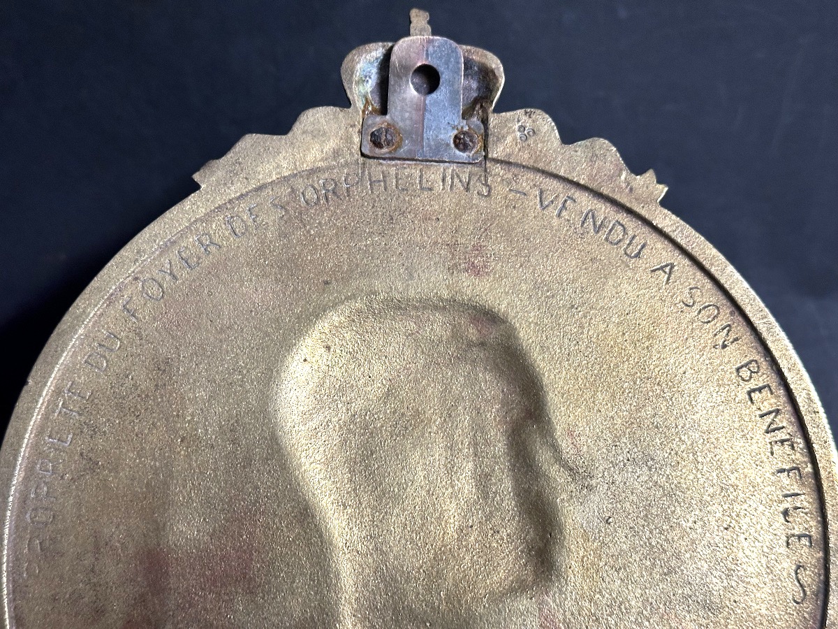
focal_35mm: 48
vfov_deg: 30.3
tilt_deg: -19.3
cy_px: 314
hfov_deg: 39.7
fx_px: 1162
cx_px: 419
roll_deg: -1.2
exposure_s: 1/33
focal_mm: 6.86
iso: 320
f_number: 1.78
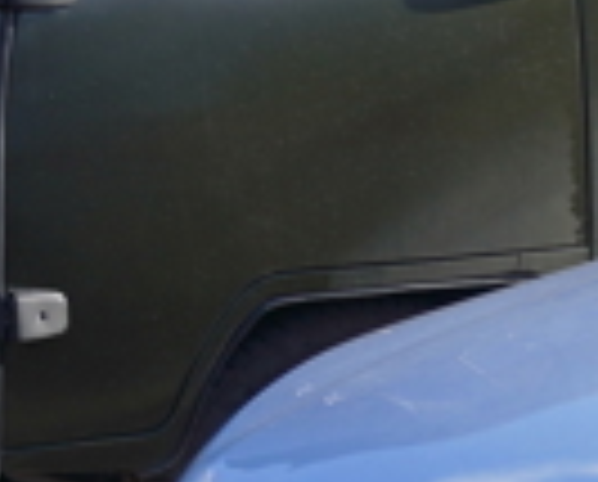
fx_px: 3086
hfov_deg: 9.9
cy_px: 437
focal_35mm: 174
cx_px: 1385
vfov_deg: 8.9
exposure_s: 1/320
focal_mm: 22
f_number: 4.5
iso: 100
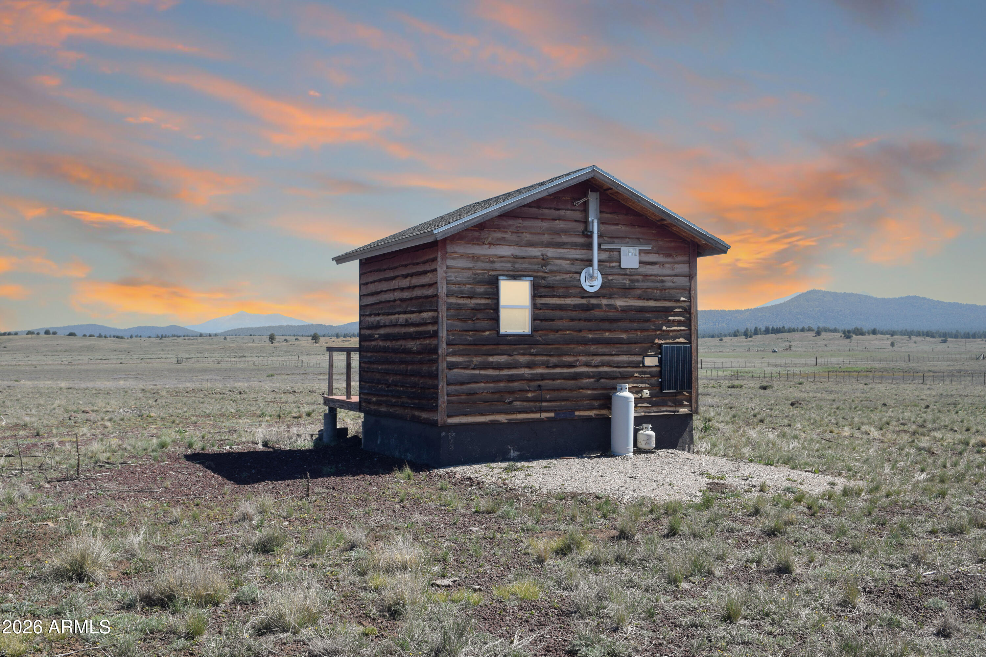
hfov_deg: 55.1
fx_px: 945
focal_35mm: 34
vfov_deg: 38.4
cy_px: 328
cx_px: 493
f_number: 8
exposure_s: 1/250
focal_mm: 23
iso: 400
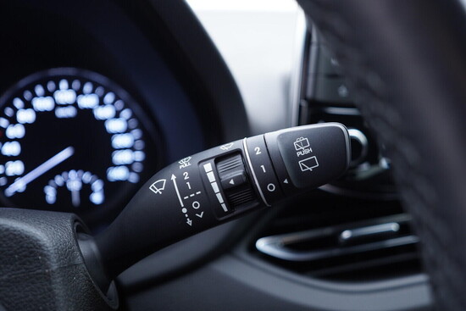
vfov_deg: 36.9
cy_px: 156
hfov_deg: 53.1
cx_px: 233
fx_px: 466
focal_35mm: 36
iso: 250
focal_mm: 24
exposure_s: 1/40
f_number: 2.8
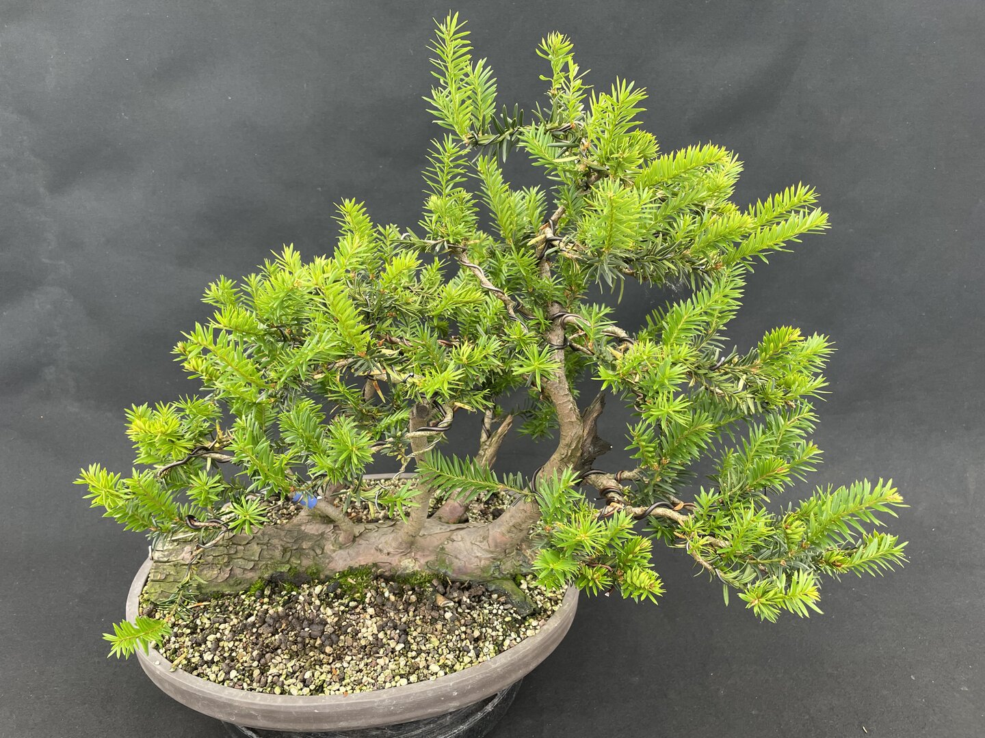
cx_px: 492
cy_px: 369
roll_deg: -1.0
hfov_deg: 67.3
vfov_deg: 53.1
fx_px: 740
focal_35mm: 26
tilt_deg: -24.0
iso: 80
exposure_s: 1/121
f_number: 1.6
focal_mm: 4.2
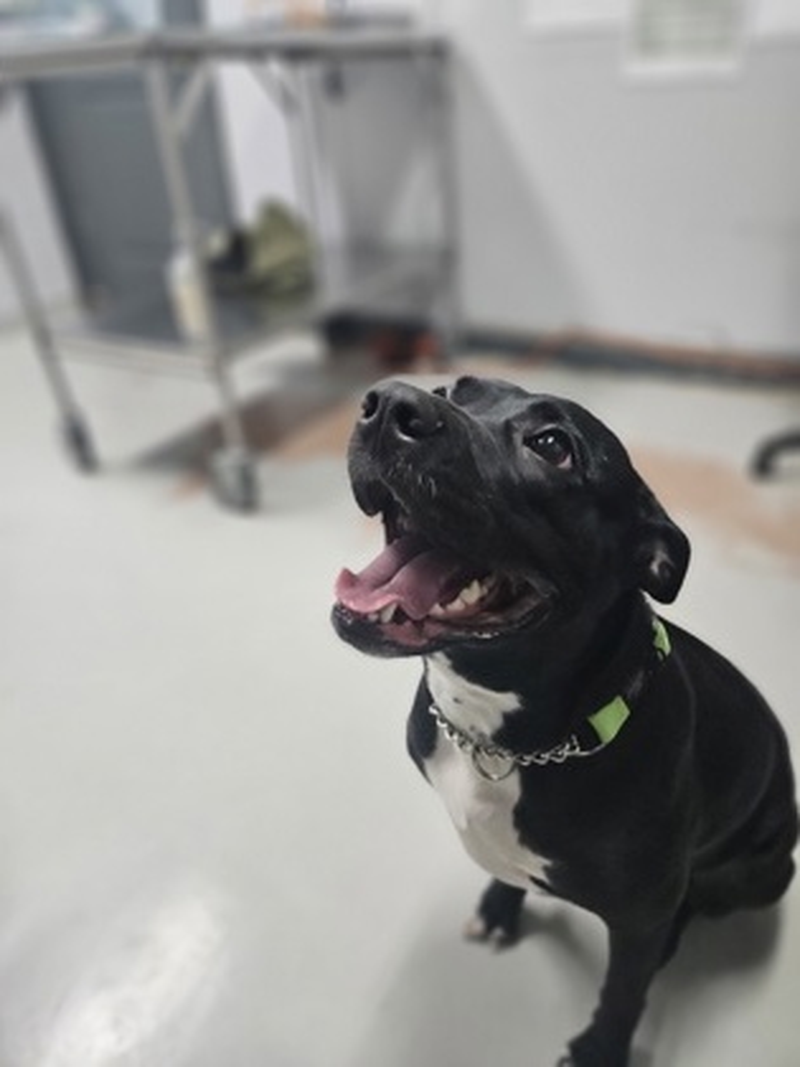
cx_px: 400
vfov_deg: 73.9
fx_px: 709
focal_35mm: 23
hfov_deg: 58.9
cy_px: 534
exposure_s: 1/120
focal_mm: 5.4
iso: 640
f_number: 1.8
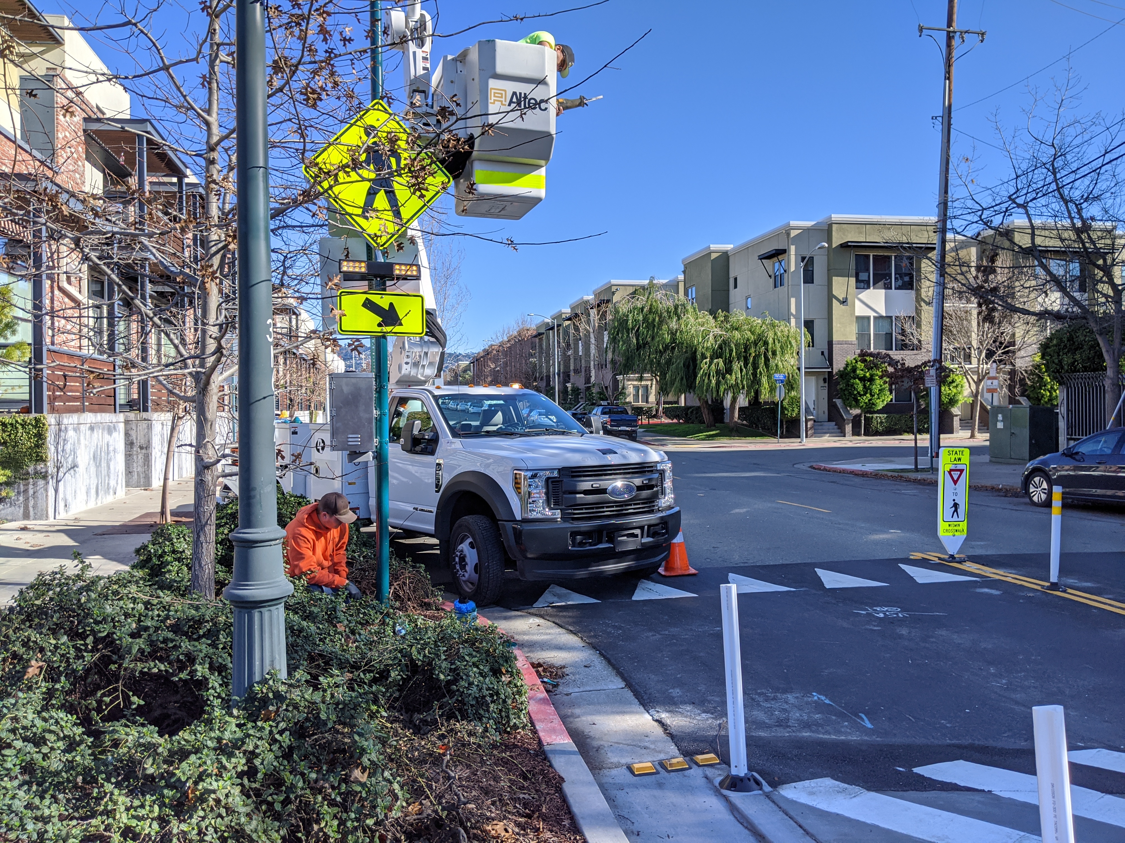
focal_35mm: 27
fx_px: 877
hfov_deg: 65.3
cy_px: 422
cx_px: 562
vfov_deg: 51.4
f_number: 1.8
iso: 59
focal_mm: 4.44
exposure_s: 1/2132
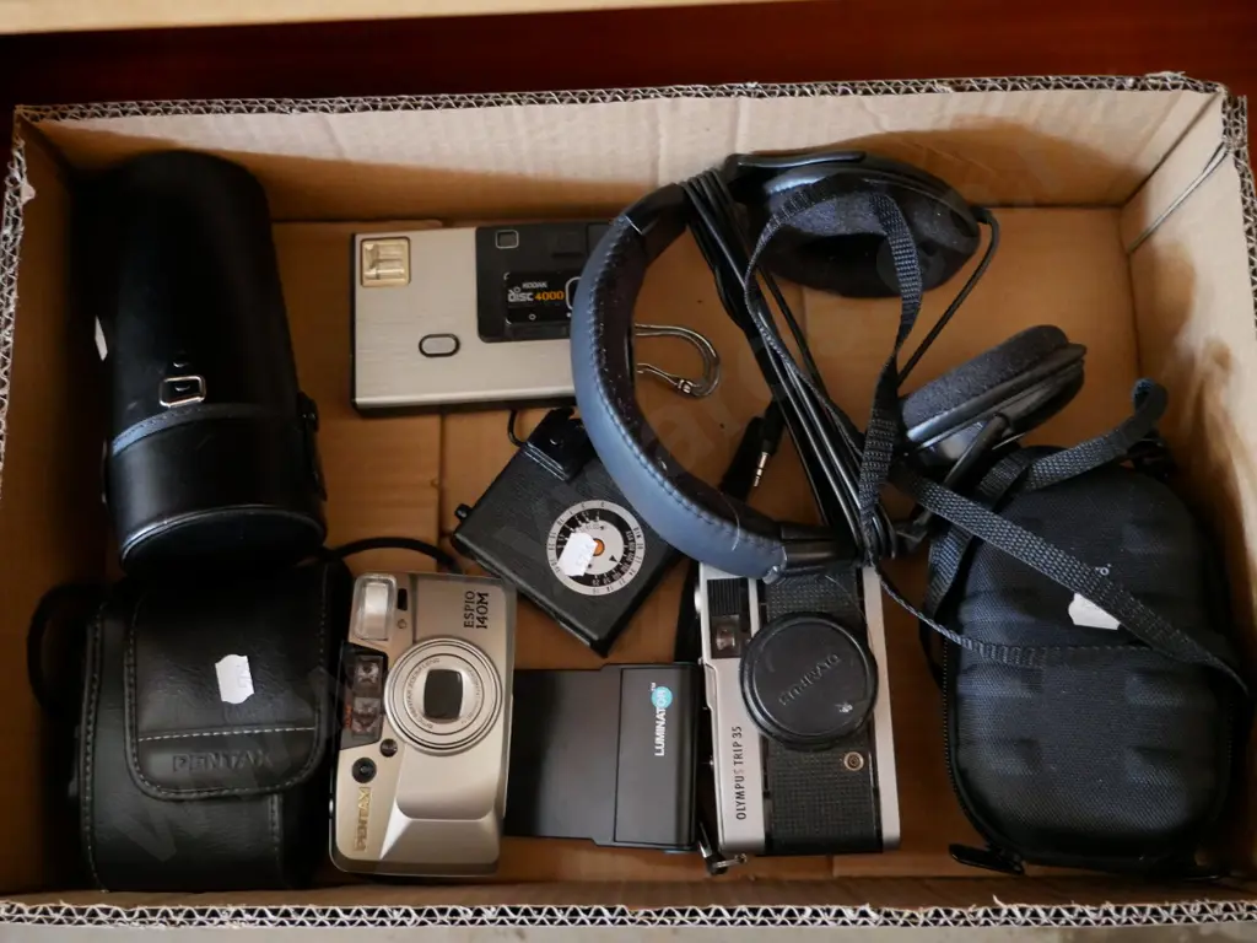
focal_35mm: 34
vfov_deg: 41.8
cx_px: 628
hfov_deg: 54.0
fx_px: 1235
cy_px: 472
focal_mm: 17
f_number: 4
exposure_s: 1/10
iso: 3200
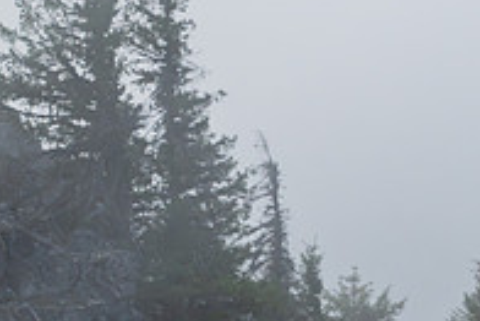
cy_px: 325
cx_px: 605
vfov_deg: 6.6
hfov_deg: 9.8
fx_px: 2762
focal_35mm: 207
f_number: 4
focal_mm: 70
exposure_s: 1/250
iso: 3200
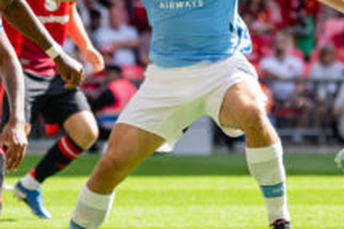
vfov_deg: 1.8
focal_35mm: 774
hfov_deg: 2.7
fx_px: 7395
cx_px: 23
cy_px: 10
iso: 400
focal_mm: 220
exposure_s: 1/1000
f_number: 5
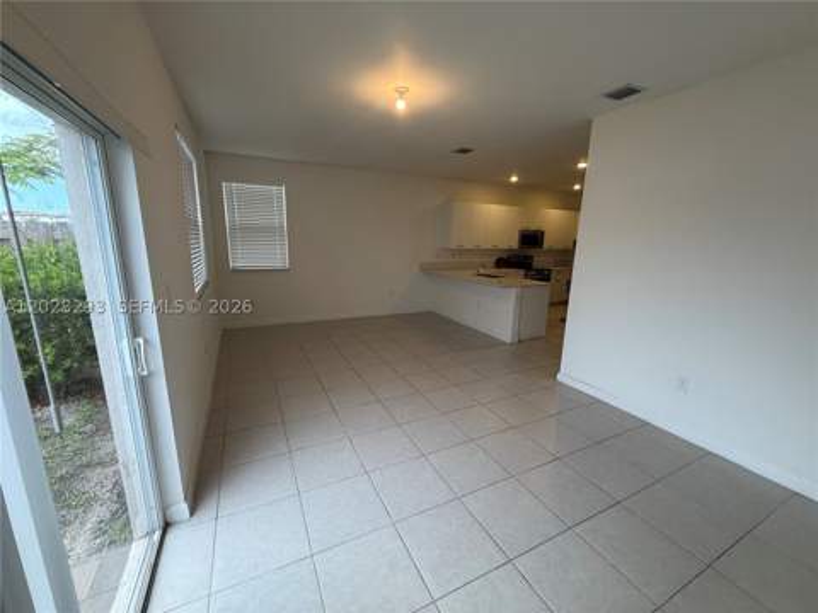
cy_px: 306
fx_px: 331
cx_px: 409
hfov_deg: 102.1
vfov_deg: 85.7
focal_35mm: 14
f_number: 2.2
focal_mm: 2.22
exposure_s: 1/120
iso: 125
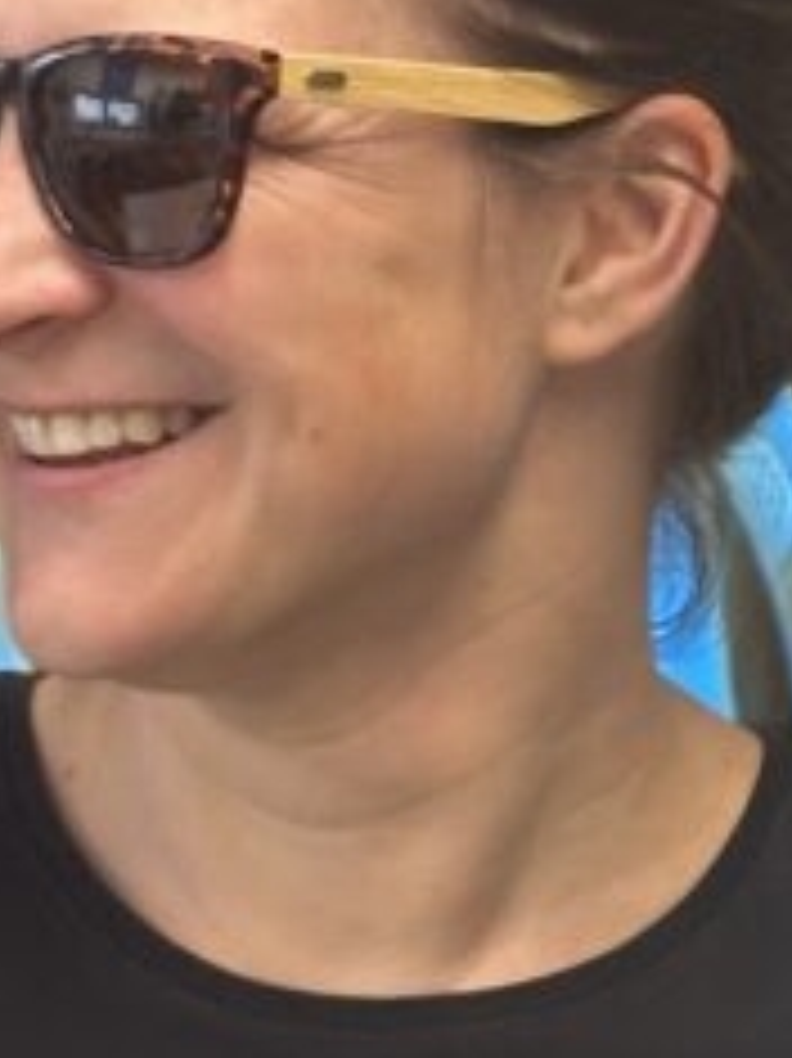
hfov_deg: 7.0
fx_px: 6382
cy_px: 320
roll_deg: -0.1
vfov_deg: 9.5
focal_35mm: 209
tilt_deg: -1.6
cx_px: 1044
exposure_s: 1/50
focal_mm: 6.86
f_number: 1.78
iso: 125
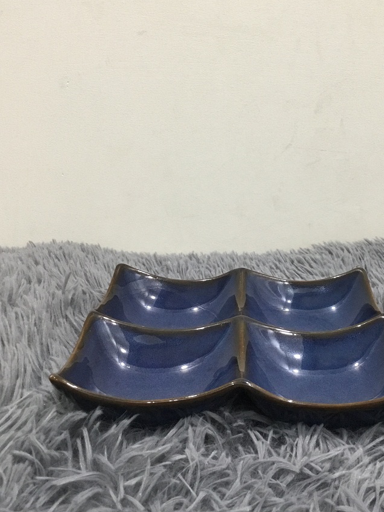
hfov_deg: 32.6
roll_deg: +0.6
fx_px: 651
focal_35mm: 44
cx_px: 253
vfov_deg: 42.9
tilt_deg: -12.9
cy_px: 254
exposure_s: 1/30
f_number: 2.4
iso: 125
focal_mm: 3.3
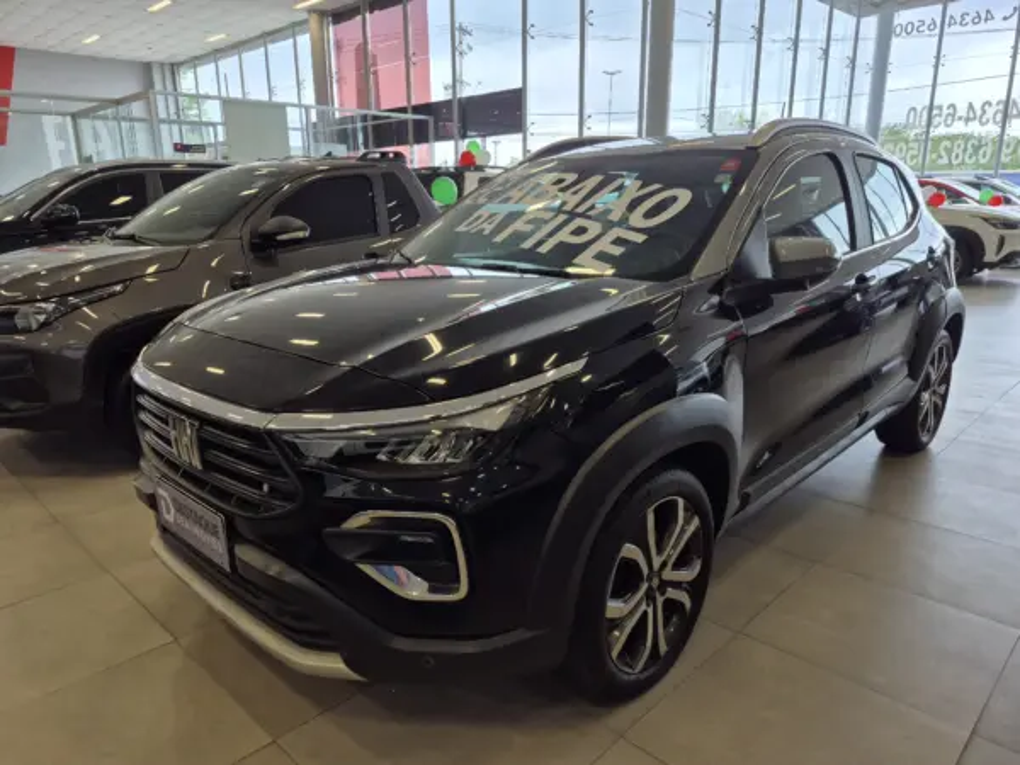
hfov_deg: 73.9
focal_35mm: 23
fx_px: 678
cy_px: 382
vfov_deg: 58.9
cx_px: 510
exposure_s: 1/137
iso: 25
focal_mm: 5.4
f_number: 1.8
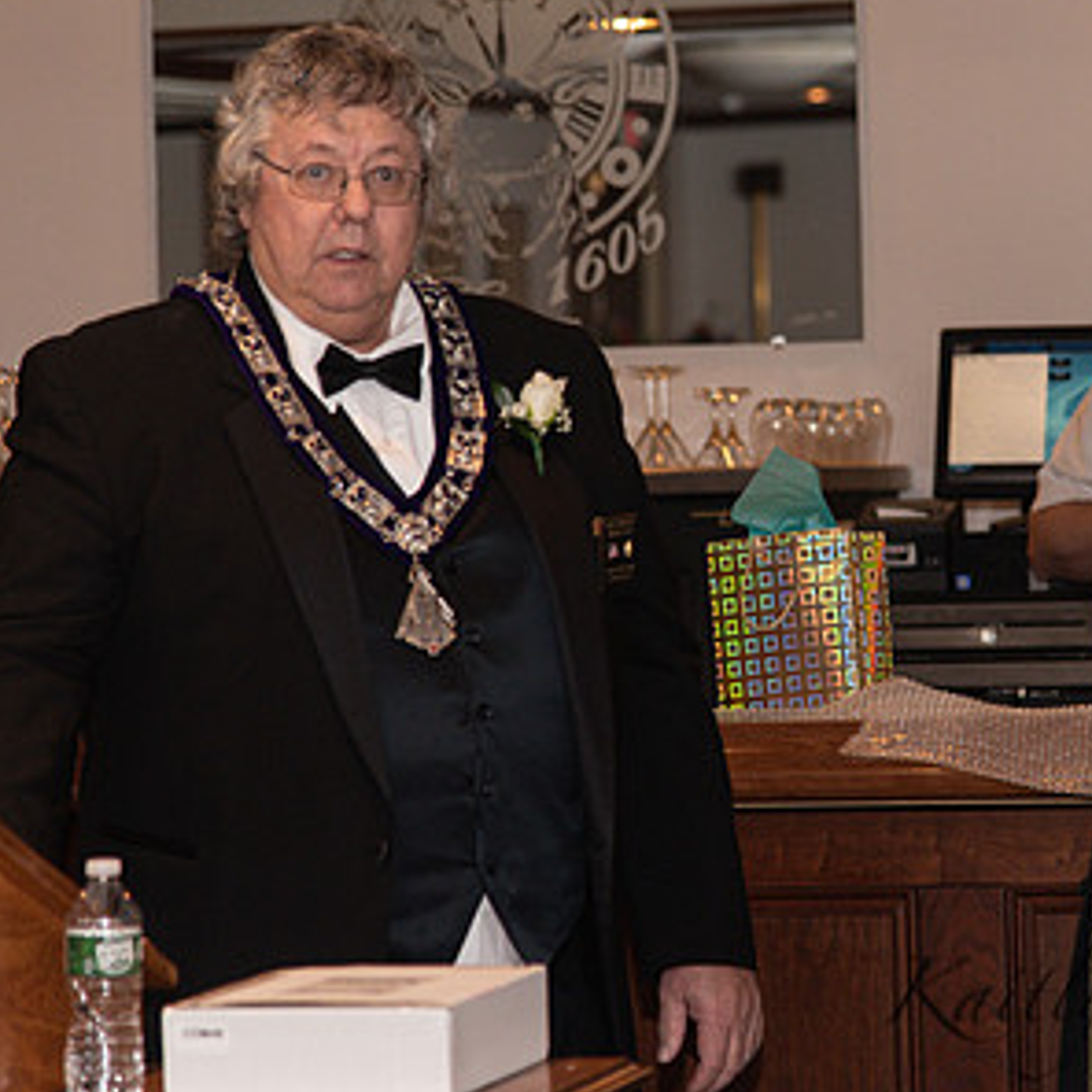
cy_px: 422
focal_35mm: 183
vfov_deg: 9.6
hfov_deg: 9.5
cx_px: 885
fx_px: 6531
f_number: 4
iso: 800
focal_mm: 110
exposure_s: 1/200
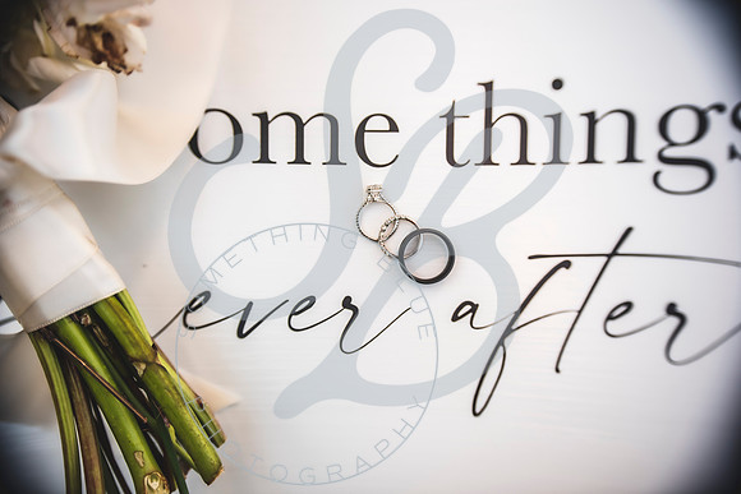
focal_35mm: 24
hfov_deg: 73.7
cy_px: 247
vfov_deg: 53.2
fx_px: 494
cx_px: 370
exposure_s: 1/400
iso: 100
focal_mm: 24
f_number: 2.8
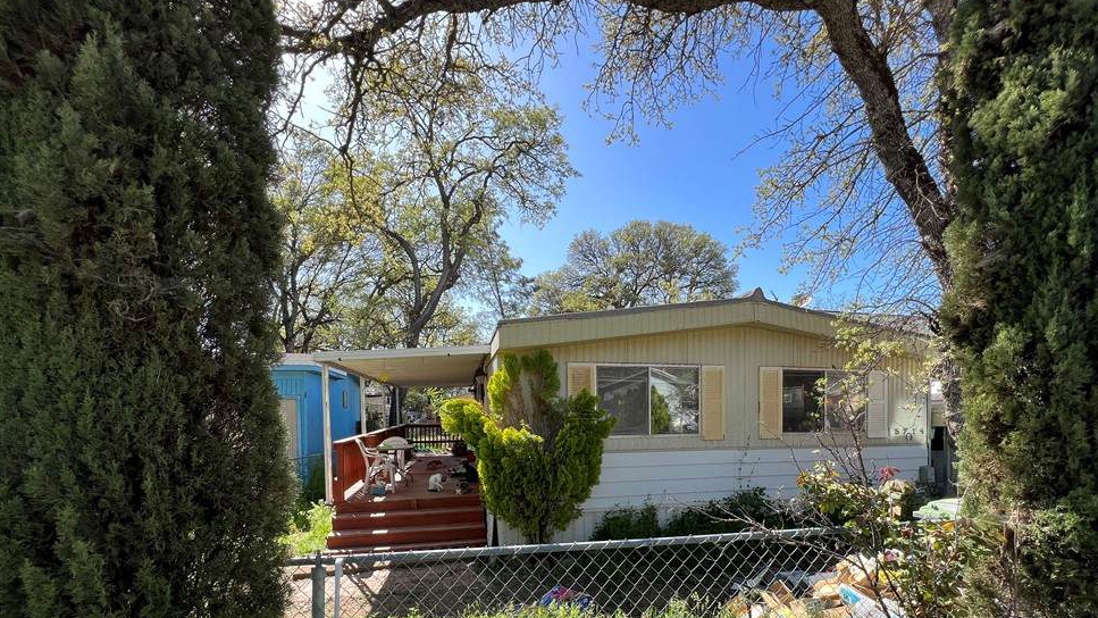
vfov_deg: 68.2
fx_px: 437
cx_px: 578
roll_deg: +0.3
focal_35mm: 15
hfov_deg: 102.9
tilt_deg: -1.3
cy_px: 421
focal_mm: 1.57
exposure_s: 1/346
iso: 32
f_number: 1.8
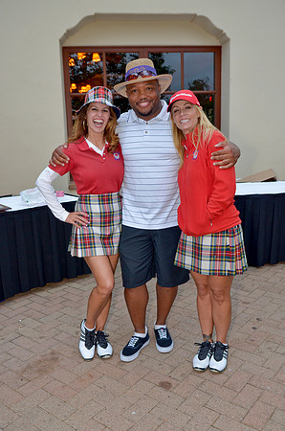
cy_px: 216
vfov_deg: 57.3
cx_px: 142
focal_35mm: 33
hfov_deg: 39.8
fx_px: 394
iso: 400
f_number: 4
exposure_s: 1/80
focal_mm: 22
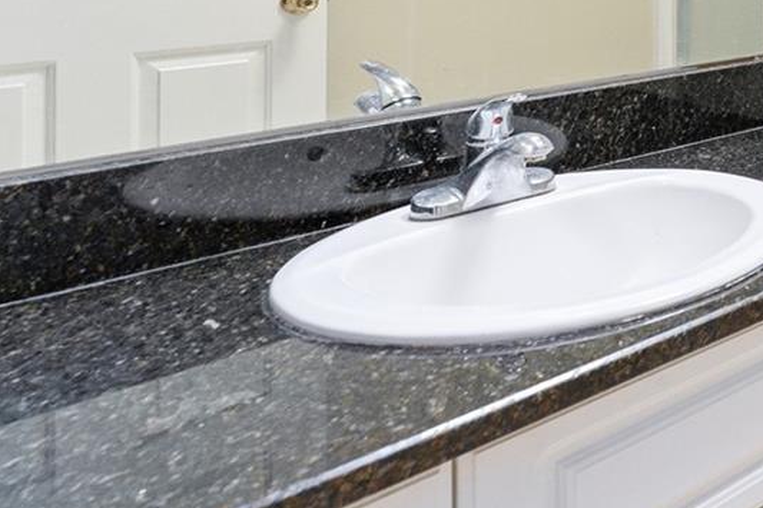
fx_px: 928
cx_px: 1075
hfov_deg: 30.6
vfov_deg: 27.2
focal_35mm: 44
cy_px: -92
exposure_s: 1/30
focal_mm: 14.6
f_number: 7.1
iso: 2000
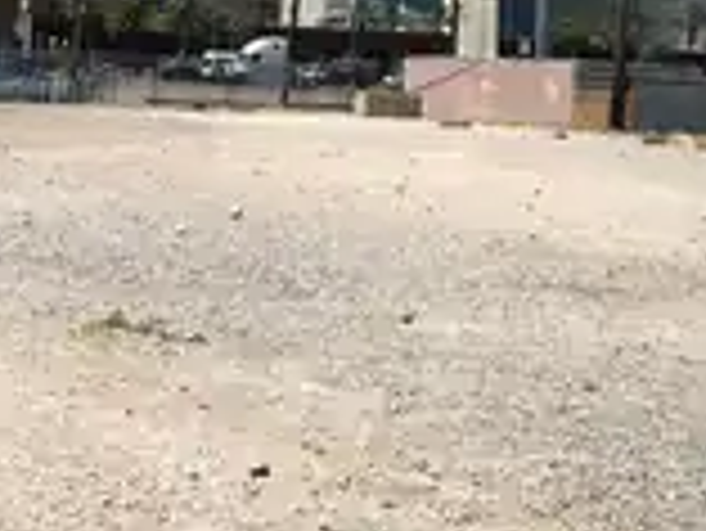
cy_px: -68
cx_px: 499
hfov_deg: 26.1
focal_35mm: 74
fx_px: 1510
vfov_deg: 19.0
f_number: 2.2
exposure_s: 1/2262
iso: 25
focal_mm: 4.15
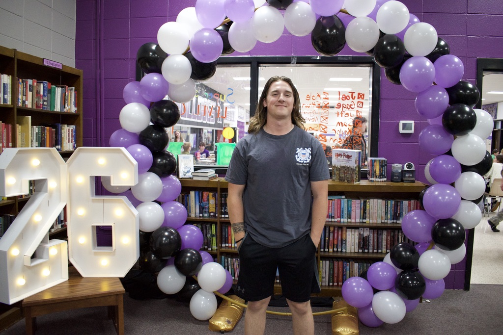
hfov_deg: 67.4
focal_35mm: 27
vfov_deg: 47.9
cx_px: 252
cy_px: 168
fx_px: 377
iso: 3200
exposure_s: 1/125
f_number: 3.5
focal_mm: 18
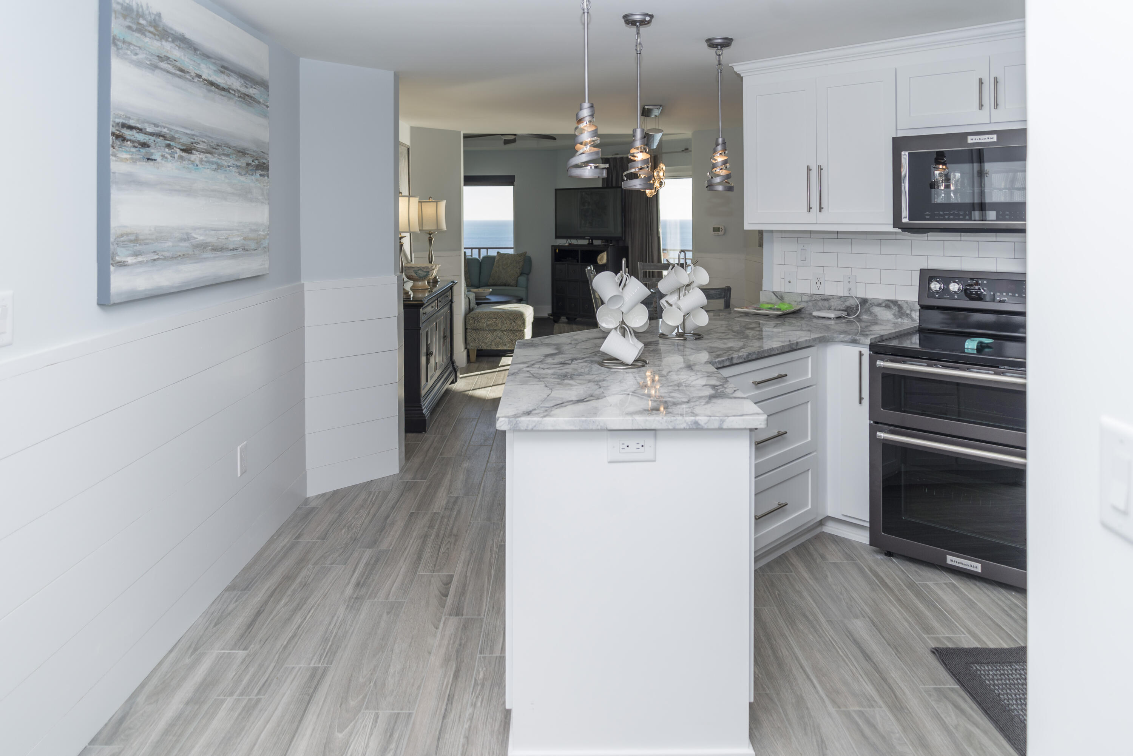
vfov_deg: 53.2
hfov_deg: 73.7
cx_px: 566
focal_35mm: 24
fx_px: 756
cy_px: 378
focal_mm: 24
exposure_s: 1/250
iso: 125
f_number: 3.5
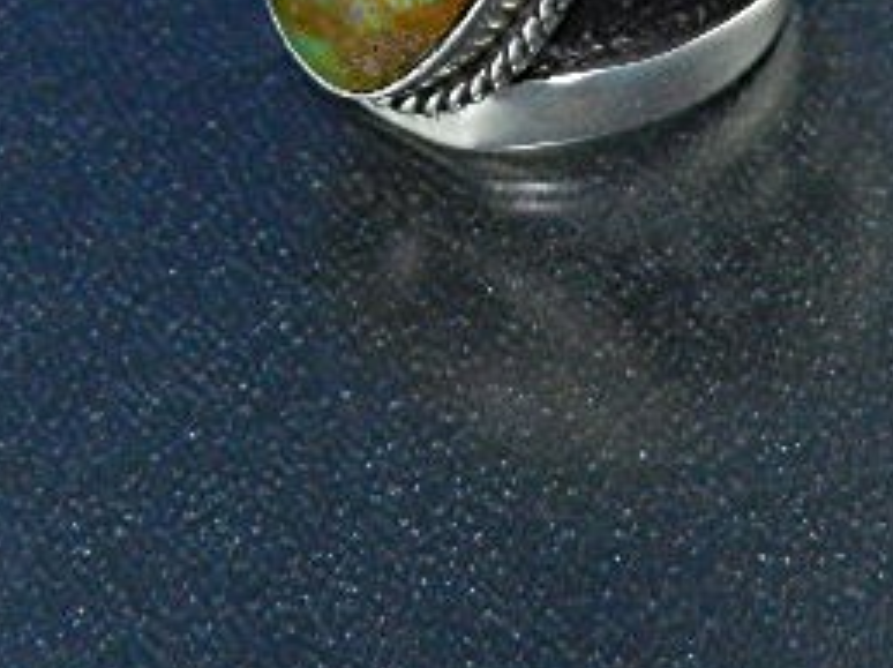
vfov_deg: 11.3
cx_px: 530
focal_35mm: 129
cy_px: -59
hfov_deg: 15.3
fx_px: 3325
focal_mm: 9.3
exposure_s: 1/30
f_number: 7.8
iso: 800
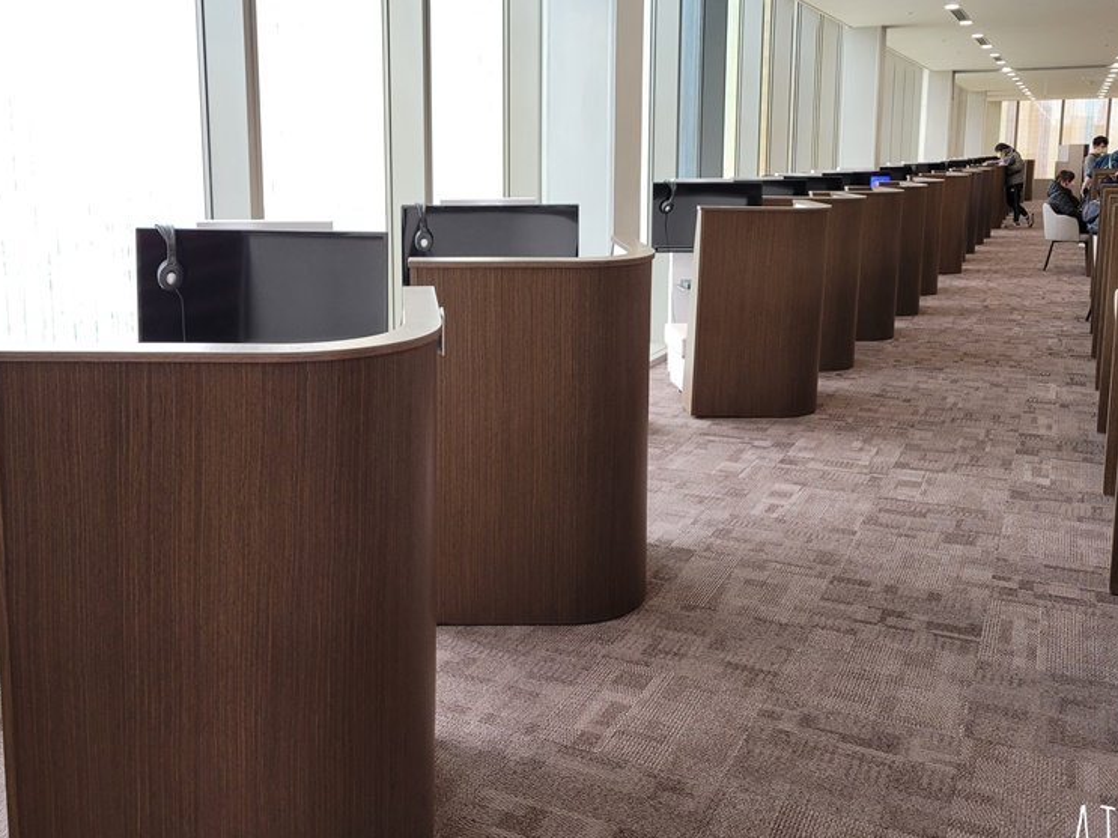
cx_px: 491
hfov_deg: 52.5
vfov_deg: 40.4
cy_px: 322
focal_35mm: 35
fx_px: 1130
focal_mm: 5.4
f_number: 1.8
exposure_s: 1/120
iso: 160
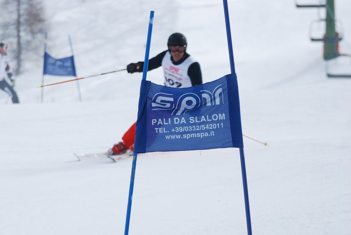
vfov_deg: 4.3
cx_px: 126
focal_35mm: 324
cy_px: 151
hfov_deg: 6.4
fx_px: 3159
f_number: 5.3
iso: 100
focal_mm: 165
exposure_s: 1/1000
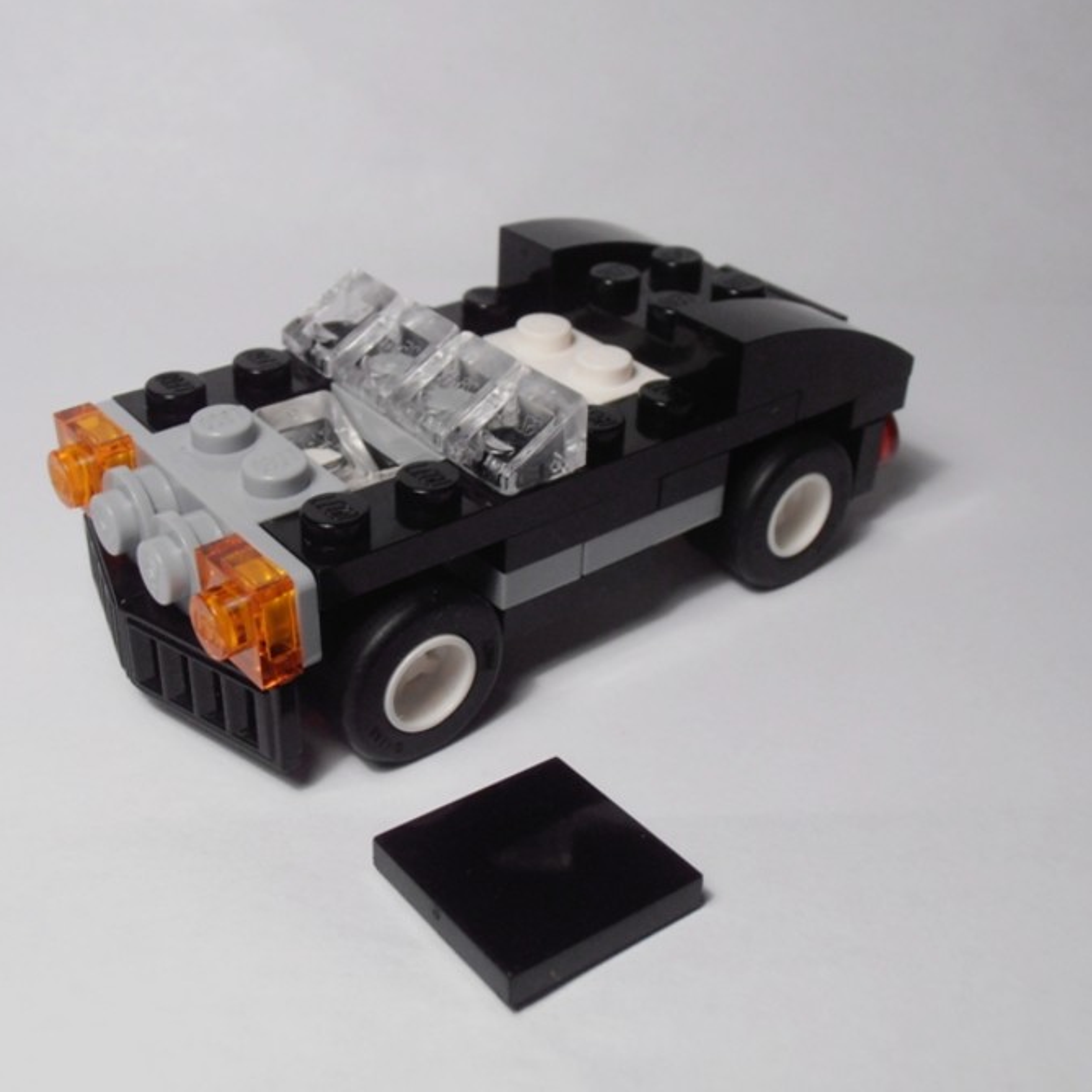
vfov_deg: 38.3
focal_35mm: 44
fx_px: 1570
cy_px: 546
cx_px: 498
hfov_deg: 38.3
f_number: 3.9
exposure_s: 1/60
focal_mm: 6.61
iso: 80
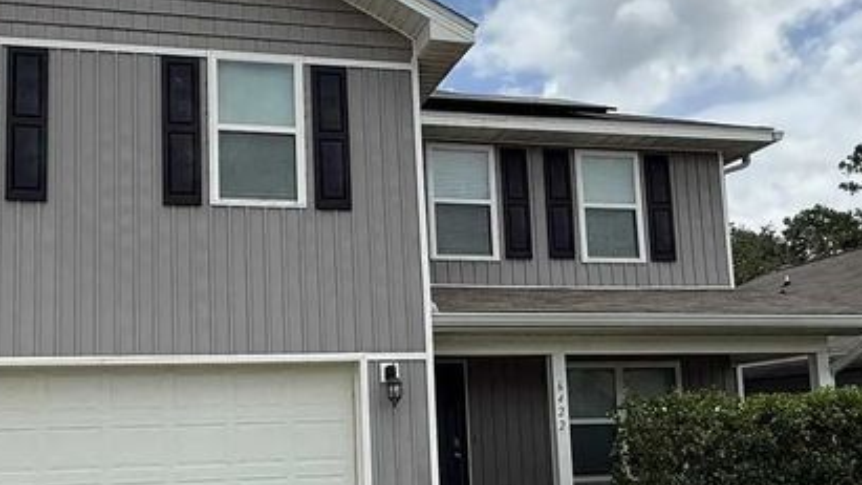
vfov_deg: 30.8
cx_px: 304
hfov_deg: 52.0
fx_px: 868
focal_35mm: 38
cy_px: 351
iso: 50
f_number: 2.2
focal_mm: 2.22
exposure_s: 1/2092
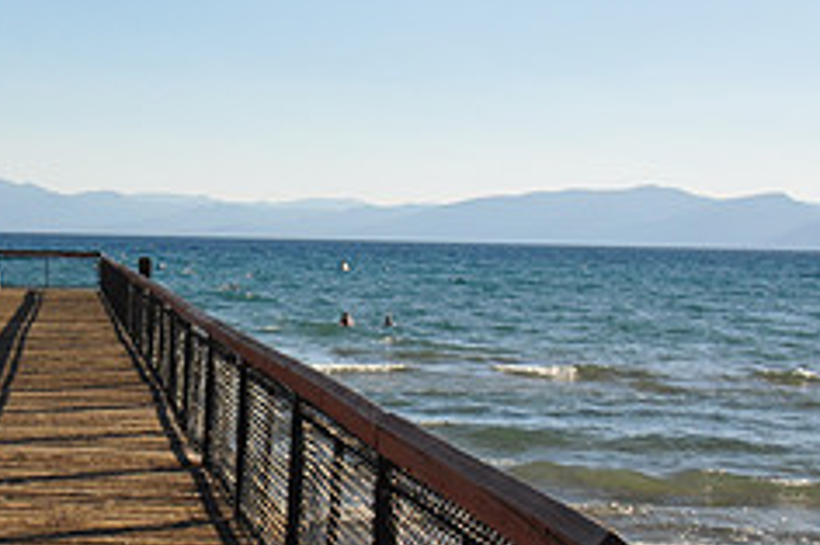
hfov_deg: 23.4
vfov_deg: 16.8
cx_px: -101
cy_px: 161
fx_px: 1844
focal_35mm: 81
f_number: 13
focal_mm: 22
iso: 200
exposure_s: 1/160
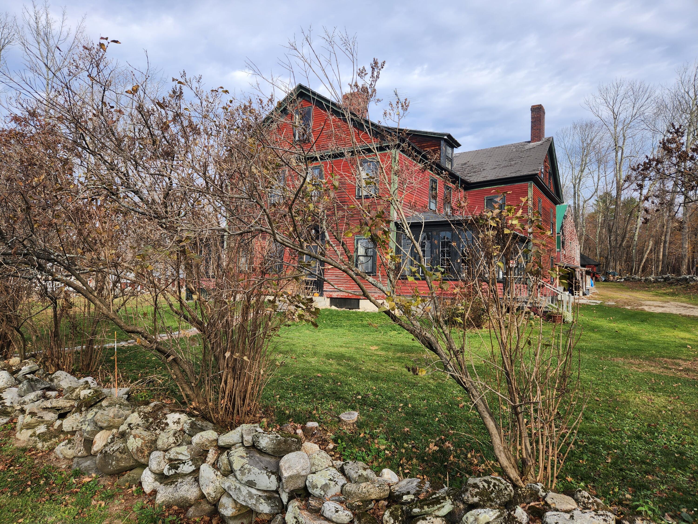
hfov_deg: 73.9
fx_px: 464
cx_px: 349
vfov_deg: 58.9
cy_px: 262
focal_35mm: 23
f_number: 1.8
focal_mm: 5.4
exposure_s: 1/790
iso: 20
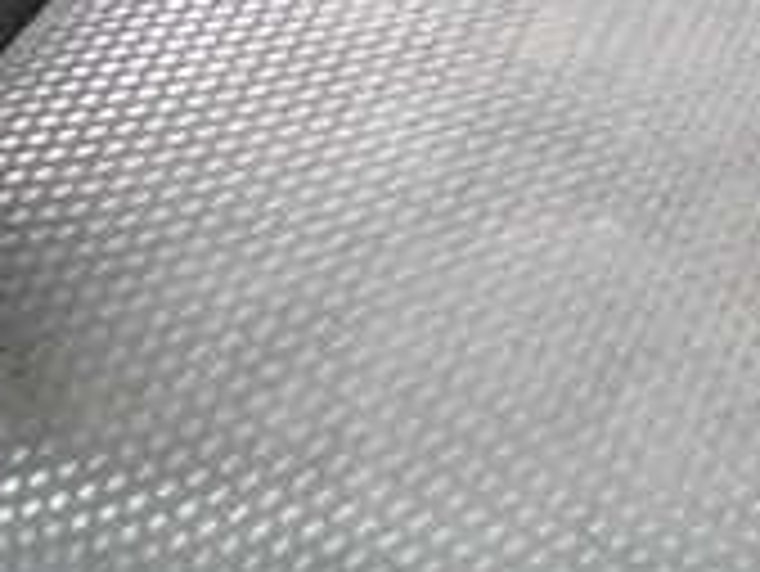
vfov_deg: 11.0
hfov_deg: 14.1
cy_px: 171
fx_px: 2966
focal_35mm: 135
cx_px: 917
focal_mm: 6.83
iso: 500
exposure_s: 1/40
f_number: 2.7
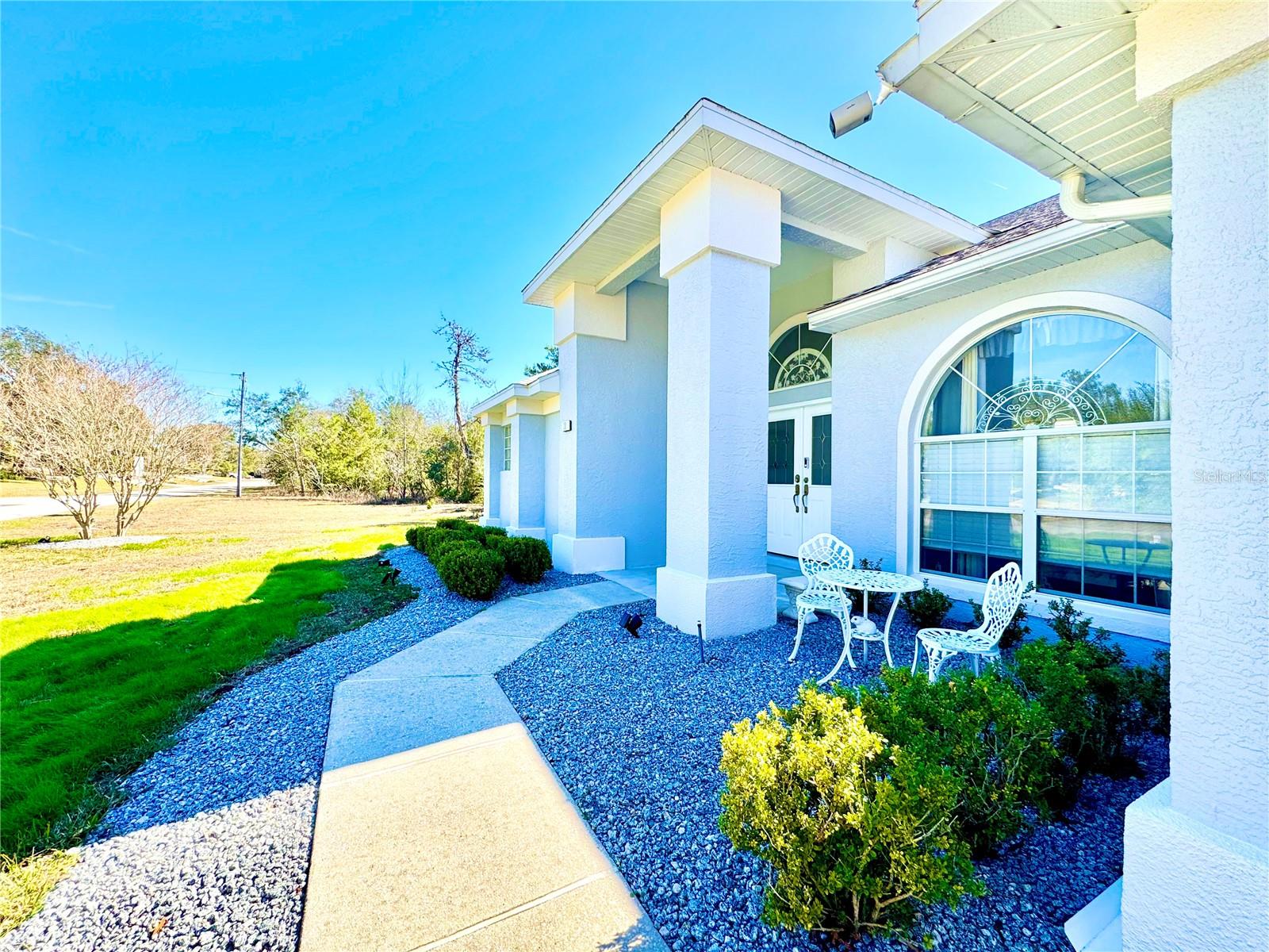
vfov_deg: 85.7
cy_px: 476
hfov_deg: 102.1
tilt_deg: -0.4
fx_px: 513
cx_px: 634
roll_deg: -0.7
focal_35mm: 14
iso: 40
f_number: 2.2
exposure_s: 1/548
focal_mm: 2.22
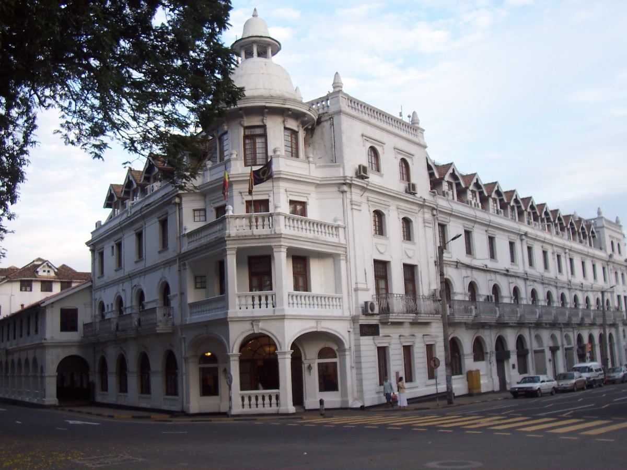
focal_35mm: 37
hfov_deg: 50.1
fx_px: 670
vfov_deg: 38.7
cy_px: 235
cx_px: 314
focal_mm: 5.6
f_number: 2.8
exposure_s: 1/125
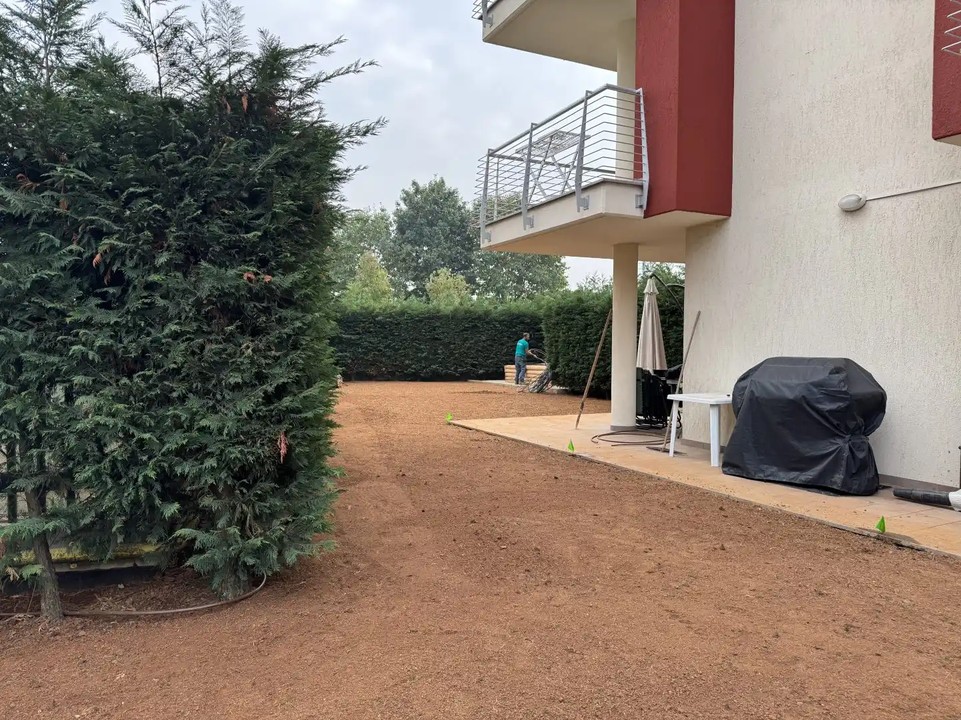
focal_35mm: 24
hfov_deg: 71.6
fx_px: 666
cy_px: 360
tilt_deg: -1.3
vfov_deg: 56.8
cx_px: 480
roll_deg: +0.3
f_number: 1.78
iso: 80
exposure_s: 1/535
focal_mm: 6.76
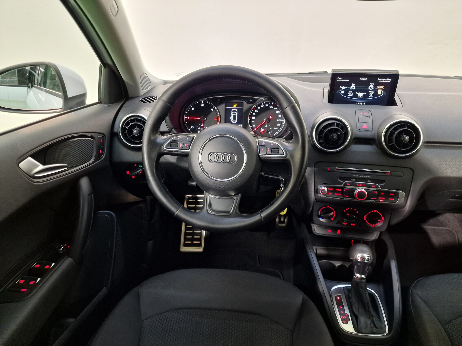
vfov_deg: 58.9
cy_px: 173
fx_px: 307
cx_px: 231
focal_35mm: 23
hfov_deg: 73.9
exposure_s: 1/33
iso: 500
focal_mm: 6.4
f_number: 1.8
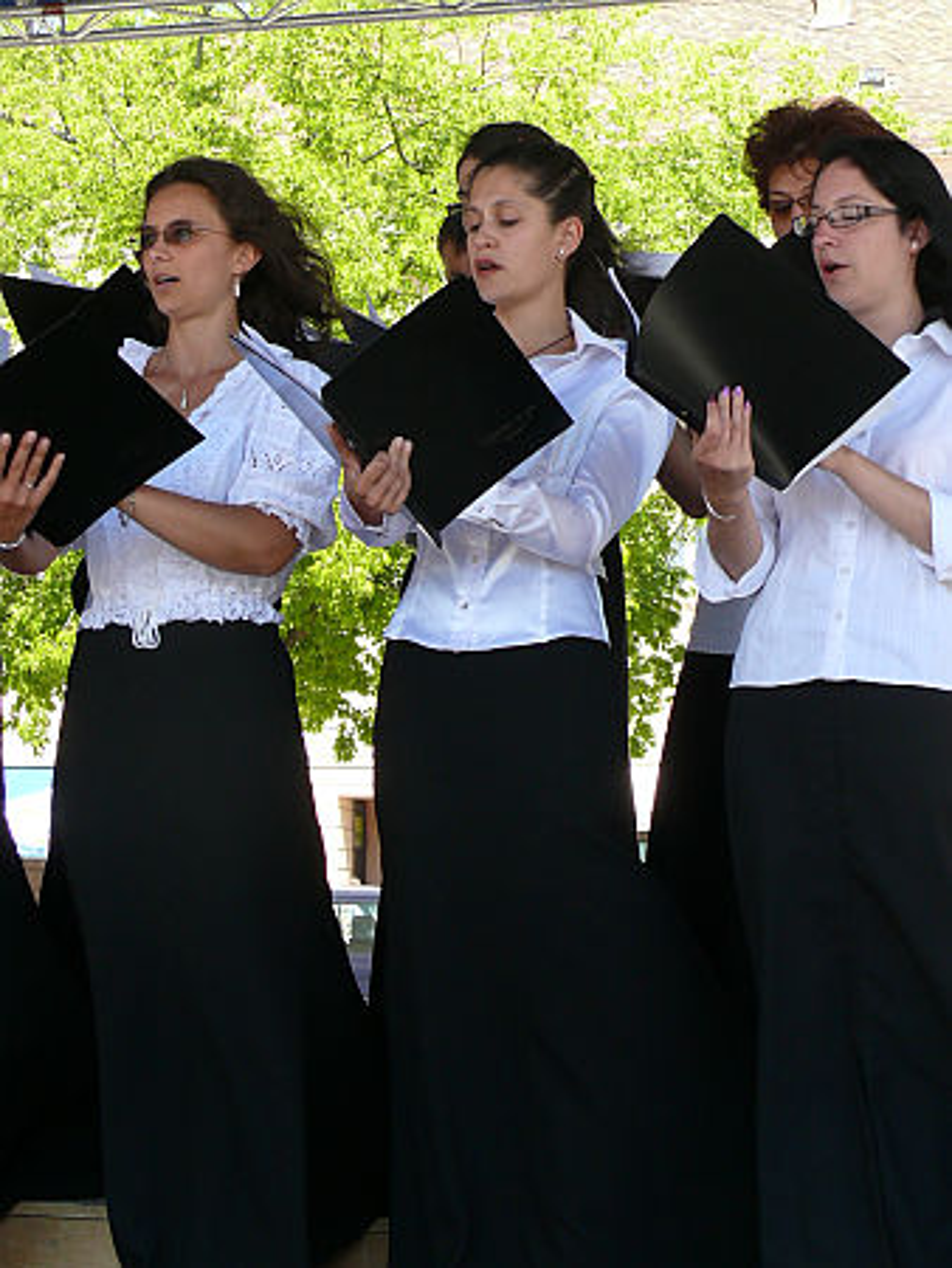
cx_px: 476
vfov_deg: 24.1
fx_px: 2967
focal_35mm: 81
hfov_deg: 18.2
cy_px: 634
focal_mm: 11.8
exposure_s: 1/200
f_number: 4
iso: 100
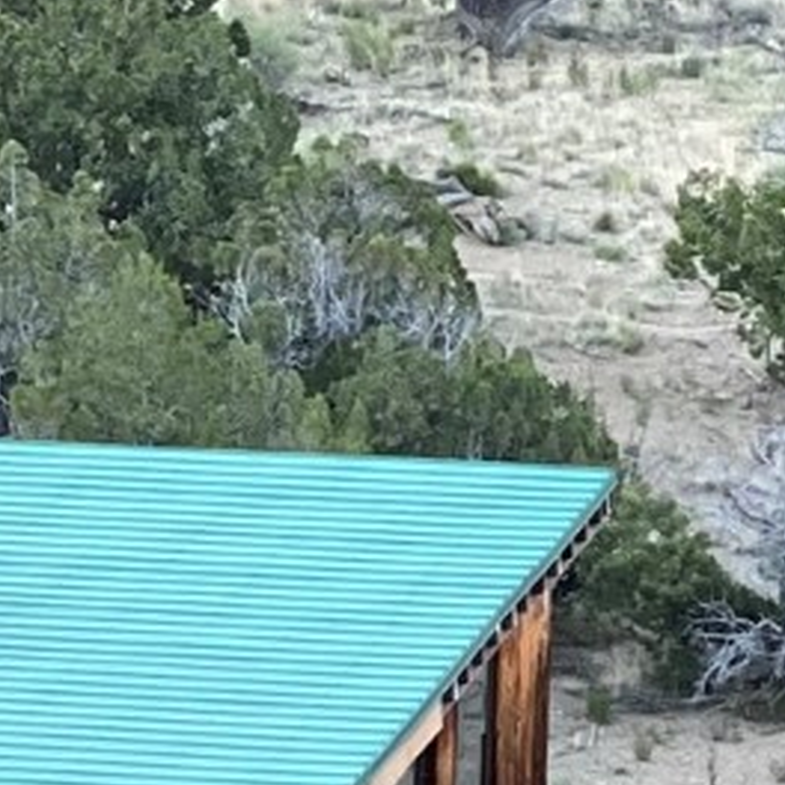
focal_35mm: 396
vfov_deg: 4.4
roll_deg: -3.6
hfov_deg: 4.4
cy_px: 1629
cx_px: 633
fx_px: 10160
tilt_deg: -22.9
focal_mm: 9
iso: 160
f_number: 2.8
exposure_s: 1/121
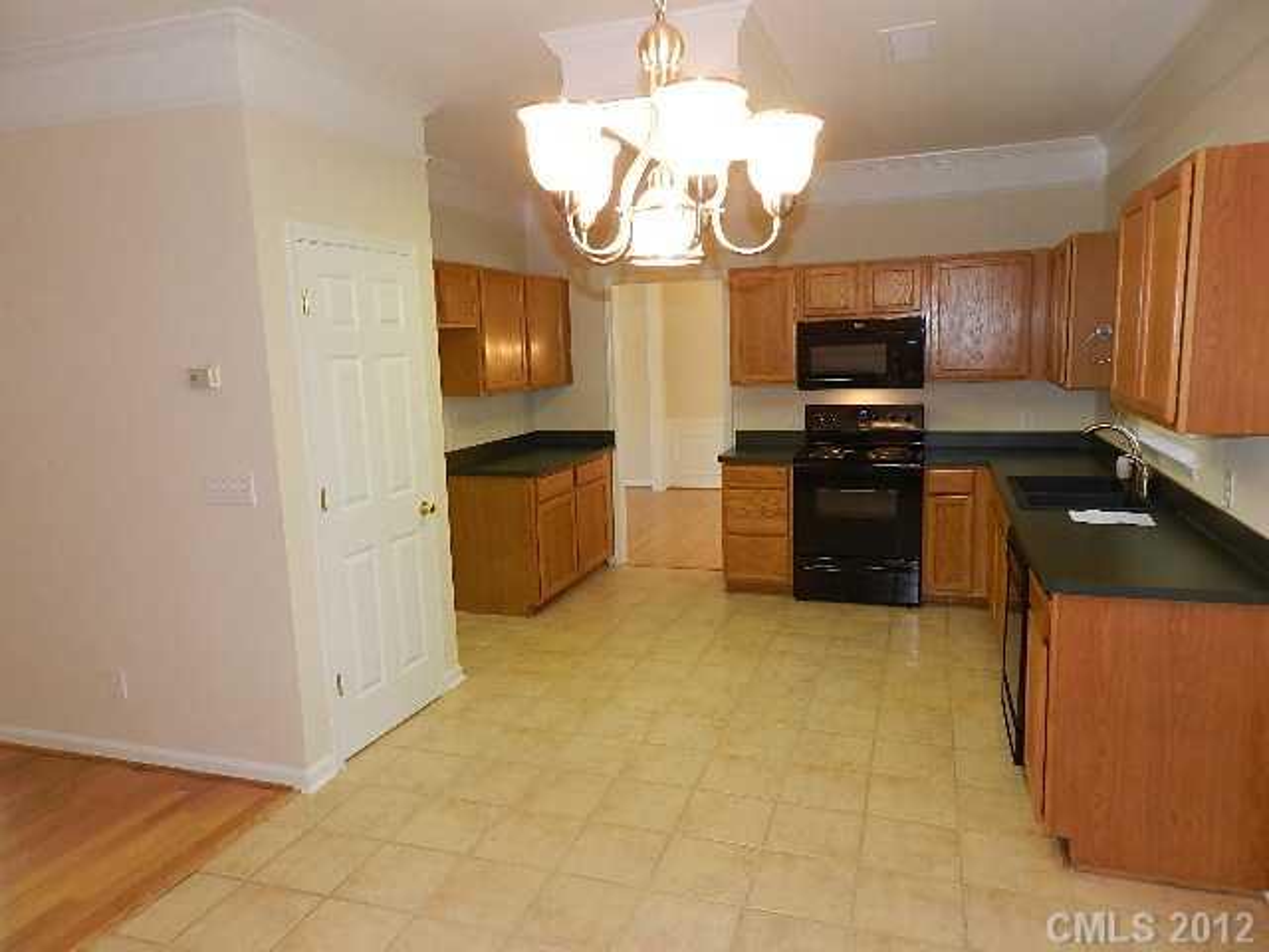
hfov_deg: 73.9
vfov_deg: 58.9
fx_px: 843
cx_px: 634
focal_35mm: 23
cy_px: 476
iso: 180
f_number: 3.4
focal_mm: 4
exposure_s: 1/30
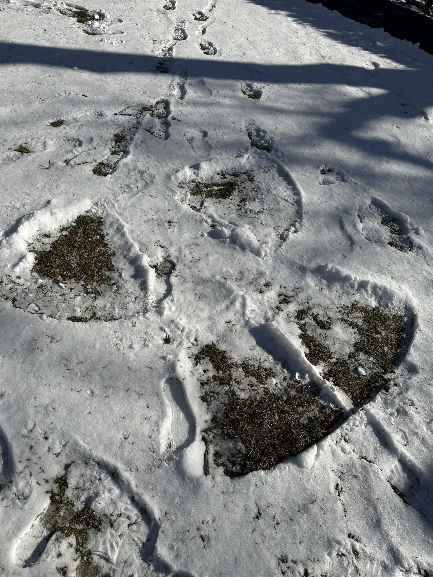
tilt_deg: -50.4
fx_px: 400
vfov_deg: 71.6
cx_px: 216
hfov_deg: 56.8
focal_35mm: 24
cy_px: 288
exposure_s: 1/10753
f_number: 1.78
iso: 80
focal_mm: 6.86
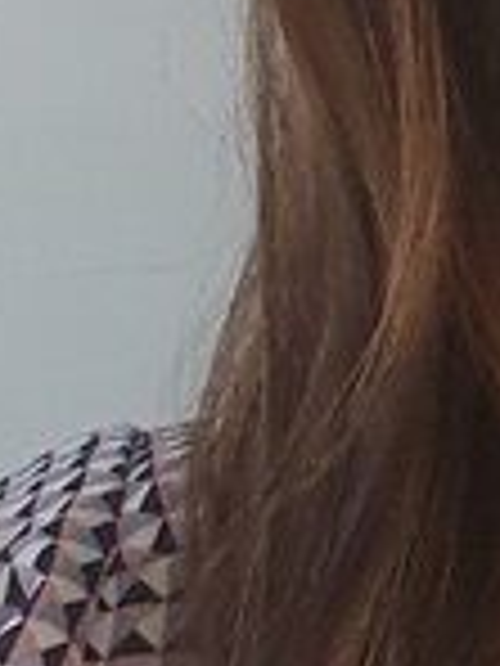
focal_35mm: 176
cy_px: -99
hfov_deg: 8.0
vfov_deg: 11.1
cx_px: 1081
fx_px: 3390
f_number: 2.4
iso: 800
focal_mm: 4.32
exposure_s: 1/50
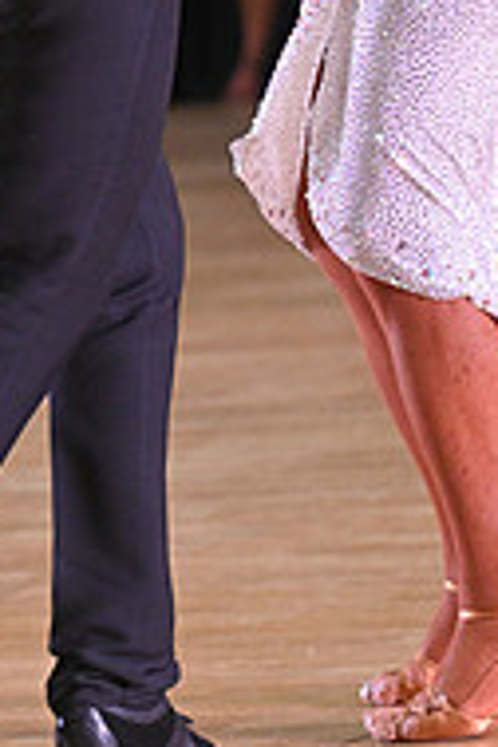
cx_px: 136
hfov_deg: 3.3
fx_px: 8590
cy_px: -174
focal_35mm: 414
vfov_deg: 5.0
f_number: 5
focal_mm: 135
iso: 3200
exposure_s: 1/320
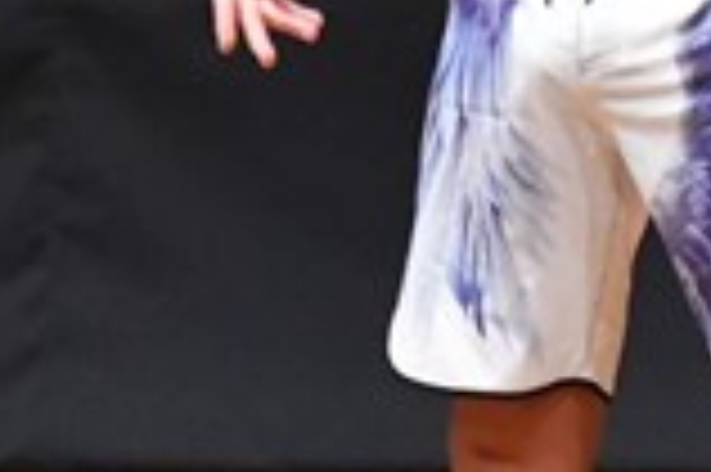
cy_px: 94
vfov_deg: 1.0
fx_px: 27601
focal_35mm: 1399
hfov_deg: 1.5
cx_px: 1609
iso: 8000
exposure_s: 1/400
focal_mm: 190
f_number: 5.6
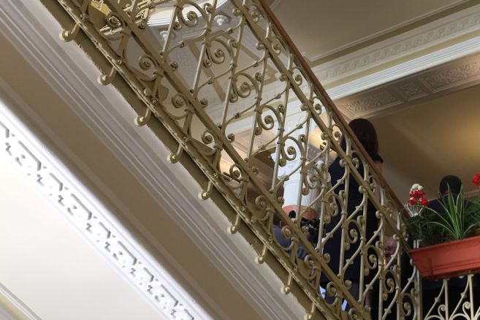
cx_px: 357
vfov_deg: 28.4
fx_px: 627
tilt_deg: +32.9
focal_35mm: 47
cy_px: 104
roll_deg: -7.1
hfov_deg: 40.8
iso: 32
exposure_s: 1/33
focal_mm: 4.15
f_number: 2.2
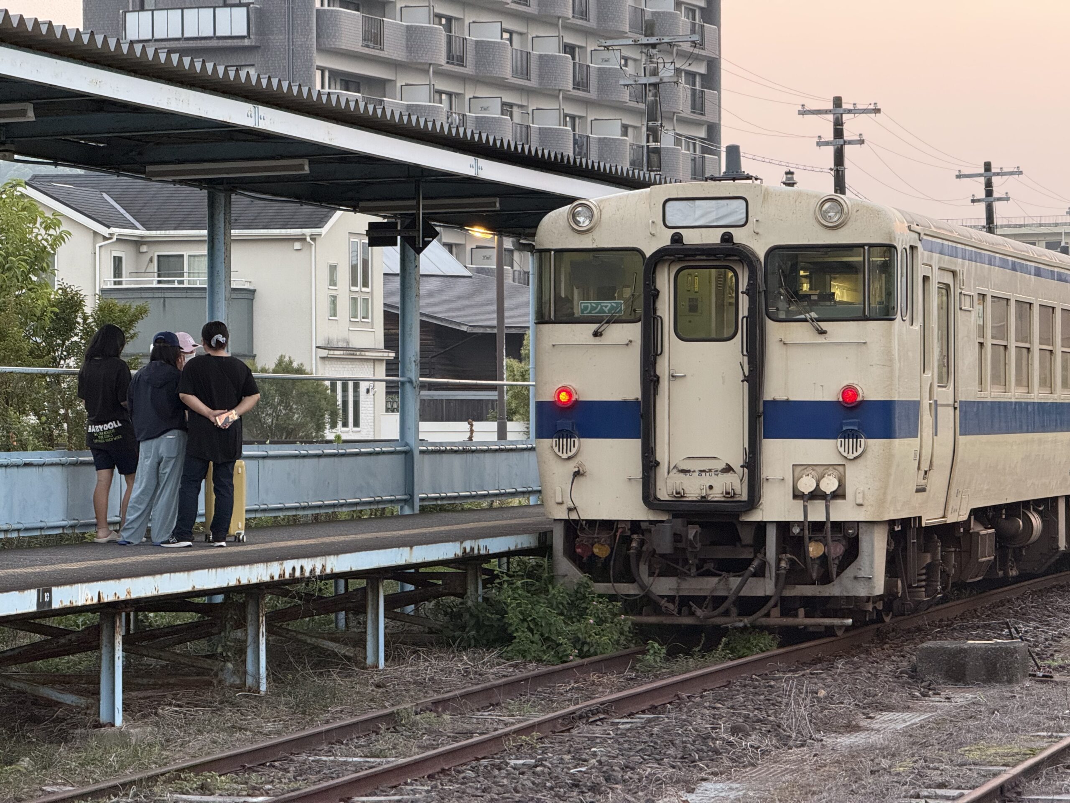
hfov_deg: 16.4
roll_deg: +0.1
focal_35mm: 120
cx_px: 535
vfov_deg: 12.3
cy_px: 402
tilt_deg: +0.6
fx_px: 3709
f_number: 2.8
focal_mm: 15.66
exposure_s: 1/89
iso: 250
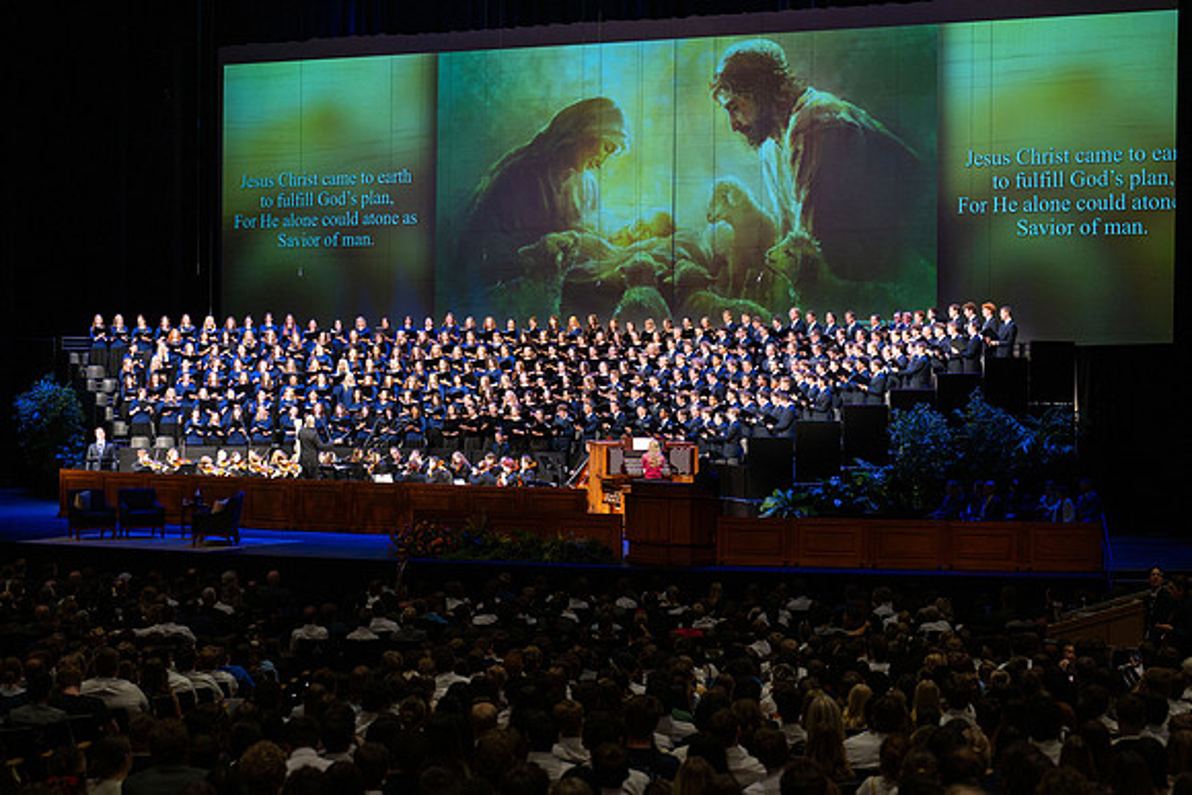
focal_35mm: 76
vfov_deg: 17.9
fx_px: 2523
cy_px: 371
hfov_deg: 26.6
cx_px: 649
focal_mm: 70
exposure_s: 1/320
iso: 2000
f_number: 4
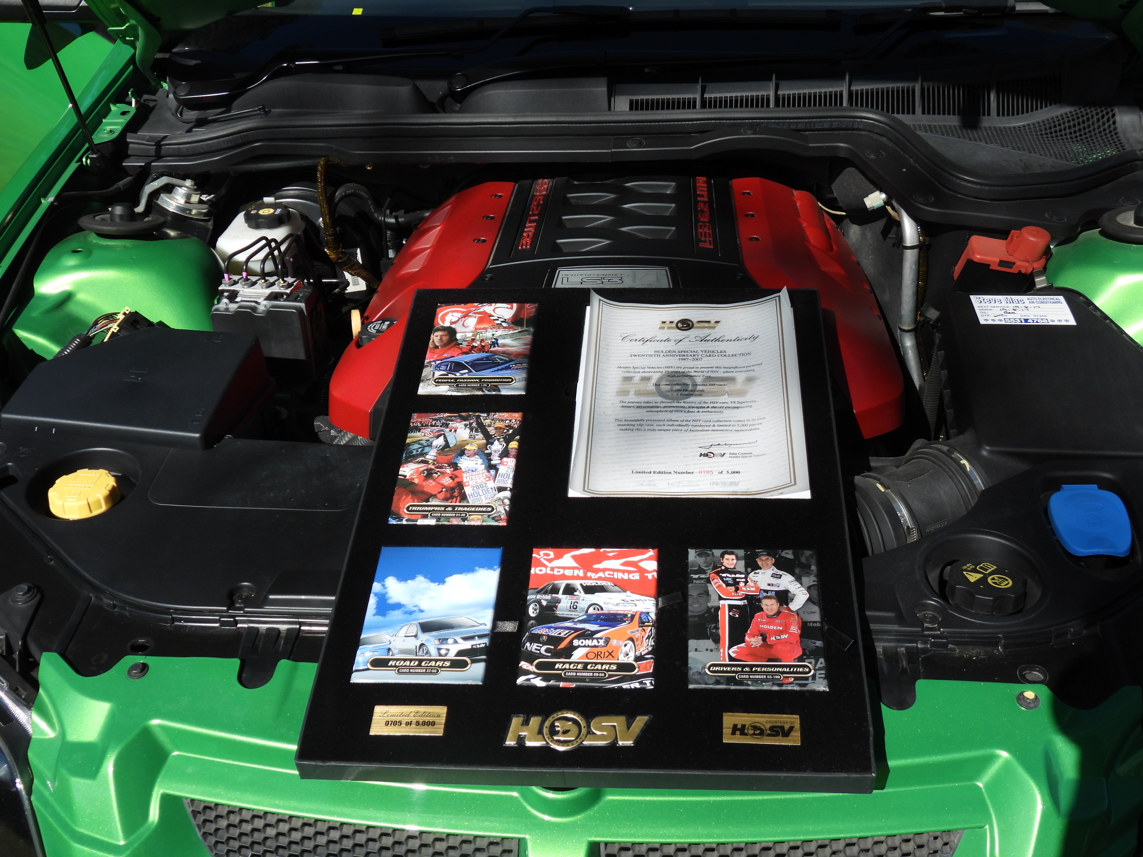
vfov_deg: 36.0
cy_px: 428
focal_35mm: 40
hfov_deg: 46.8
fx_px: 1321
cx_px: 572
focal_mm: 7.1
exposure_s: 1/1250
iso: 100
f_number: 3.2
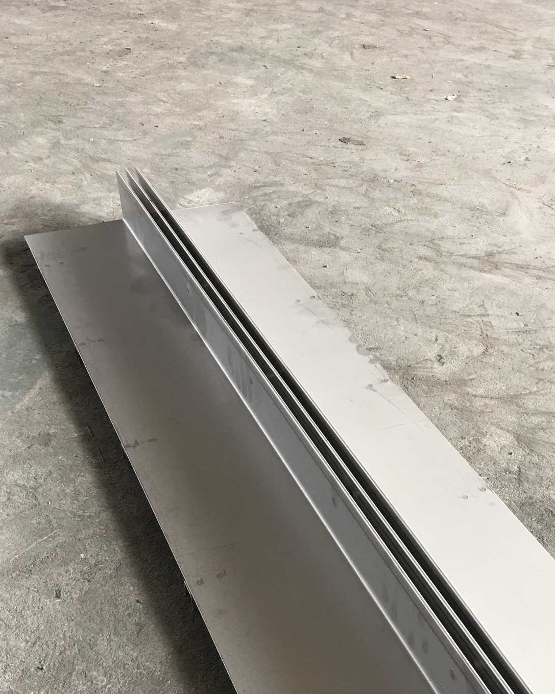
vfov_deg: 42.7
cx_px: 360
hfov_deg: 35.4
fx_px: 862
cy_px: 502
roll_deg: -2.6
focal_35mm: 42
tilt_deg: -40.3
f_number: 2.2
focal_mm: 4.15
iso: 40
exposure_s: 1/33
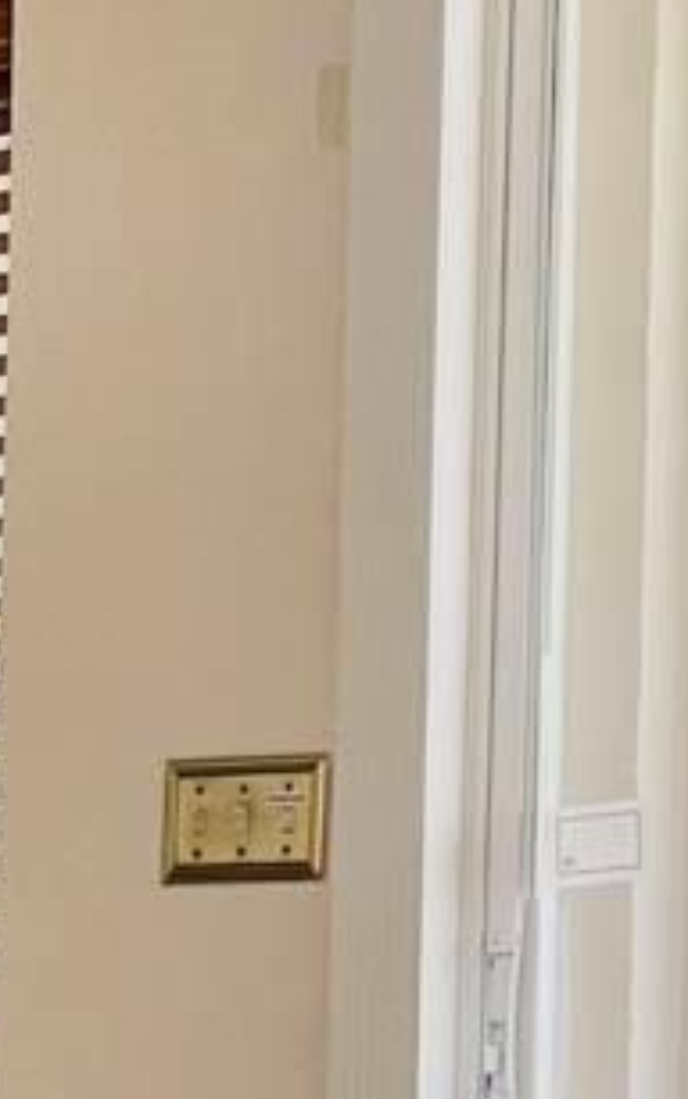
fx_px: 4138
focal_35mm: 138
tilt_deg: -3.6
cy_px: 1443
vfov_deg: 14.5
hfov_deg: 9.0
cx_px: -681
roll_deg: -0.7
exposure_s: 1/125
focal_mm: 5.1
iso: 32
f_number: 1.6
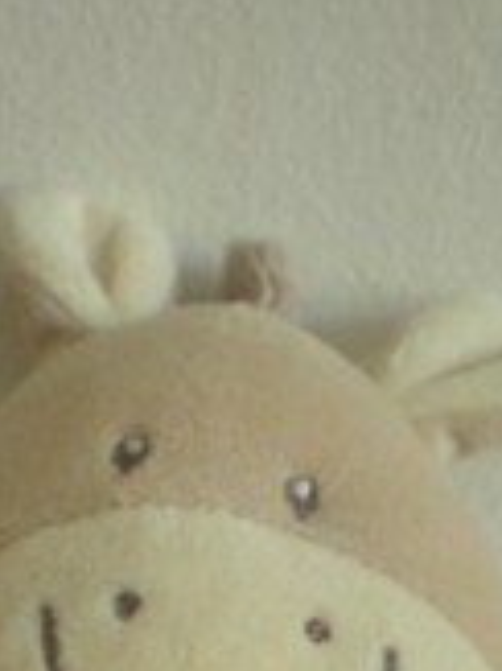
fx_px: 2343
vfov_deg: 15.2
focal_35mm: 121
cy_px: 963
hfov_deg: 12.2
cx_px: 202
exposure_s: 1/26.5
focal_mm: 6.3
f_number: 3.1
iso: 200
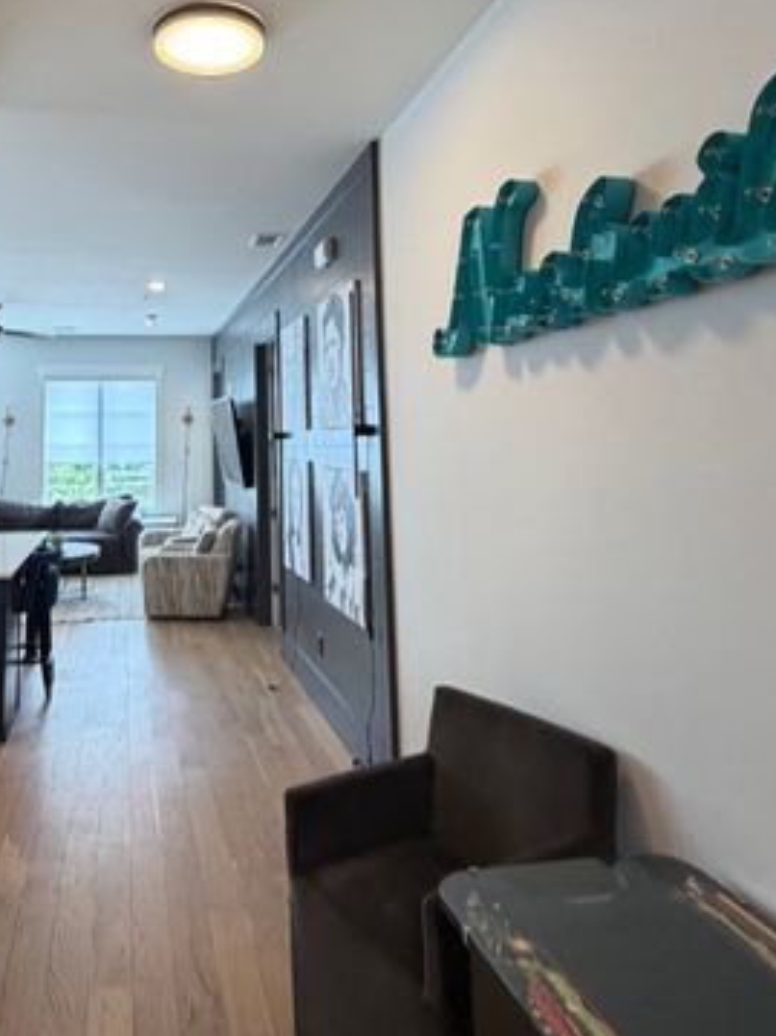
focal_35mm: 26
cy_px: 342
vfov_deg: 65.5
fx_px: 778
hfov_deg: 51.3
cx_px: 219
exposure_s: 1/120
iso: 250
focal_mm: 2.22
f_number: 2.2
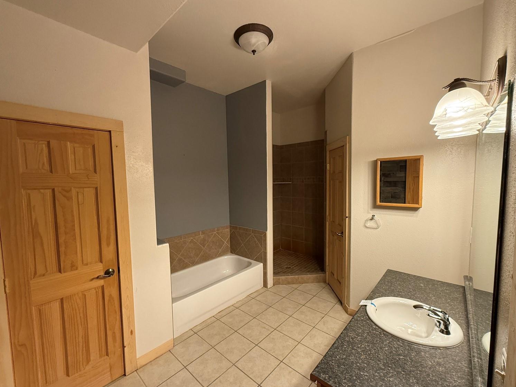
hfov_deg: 98.2
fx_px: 224
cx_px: 254
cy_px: 195
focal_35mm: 15
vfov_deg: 81.8
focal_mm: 2.22
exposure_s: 1/60
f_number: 2.2
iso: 400
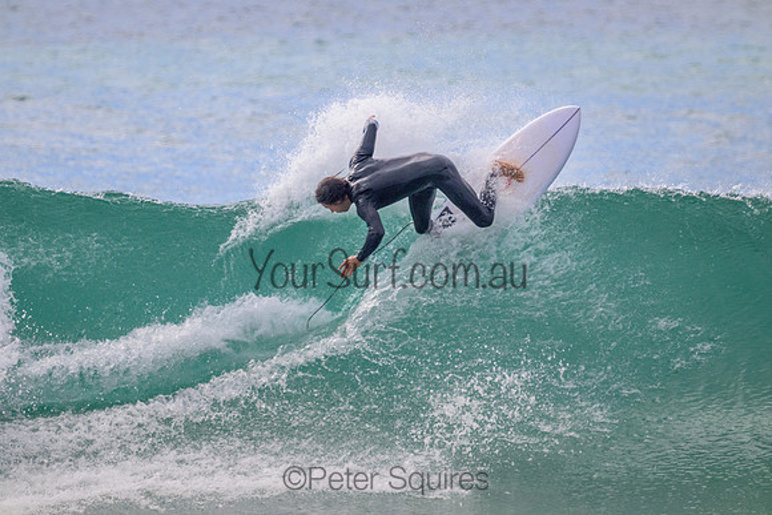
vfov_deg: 1.7
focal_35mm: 800
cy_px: 258
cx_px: 386
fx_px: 17159
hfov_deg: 2.6
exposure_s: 1/2000
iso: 1800
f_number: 13
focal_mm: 800
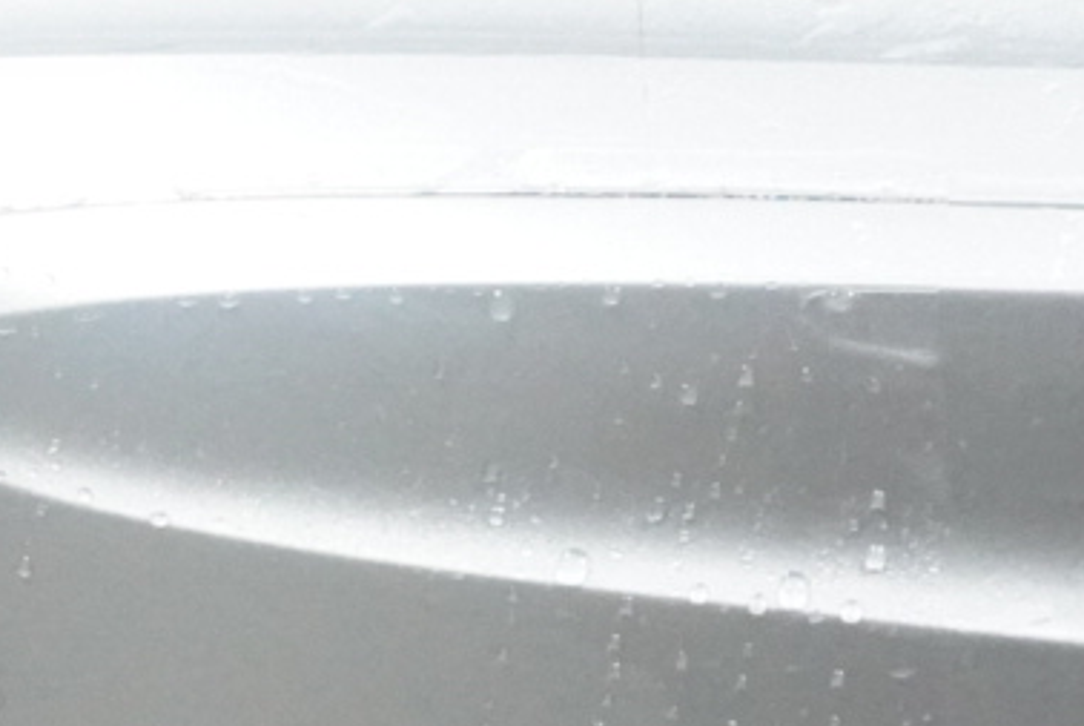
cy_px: 459
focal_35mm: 160
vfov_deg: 8.6
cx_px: -542
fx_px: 4827
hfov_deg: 12.2
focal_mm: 25
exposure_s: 1/250
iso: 10000
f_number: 8
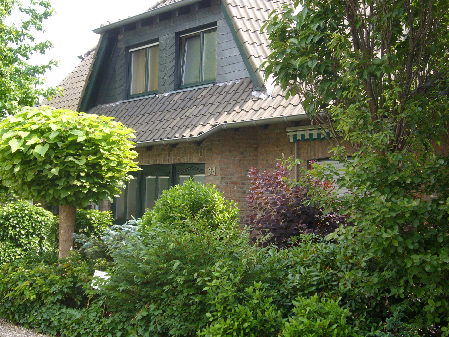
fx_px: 597
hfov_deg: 41.2
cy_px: 168
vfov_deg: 31.5
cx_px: 224
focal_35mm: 46
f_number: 3.5
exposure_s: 1/160
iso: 80
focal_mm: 7.5
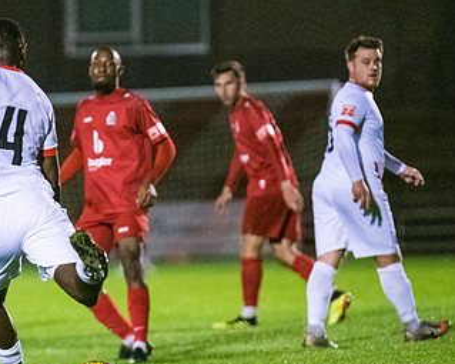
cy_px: 181
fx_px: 6408
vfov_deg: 3.3
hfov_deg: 4.1
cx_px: -2
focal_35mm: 476
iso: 10000
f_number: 2.8
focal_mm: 240
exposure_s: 1/1250
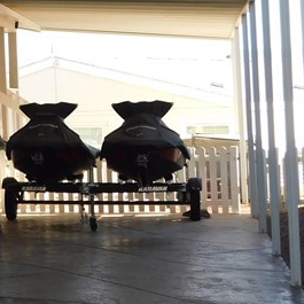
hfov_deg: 13.0
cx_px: -225
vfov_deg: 14.1
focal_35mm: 123
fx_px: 1222
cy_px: 57
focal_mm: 6.3
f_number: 3.5
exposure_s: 1/200
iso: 125
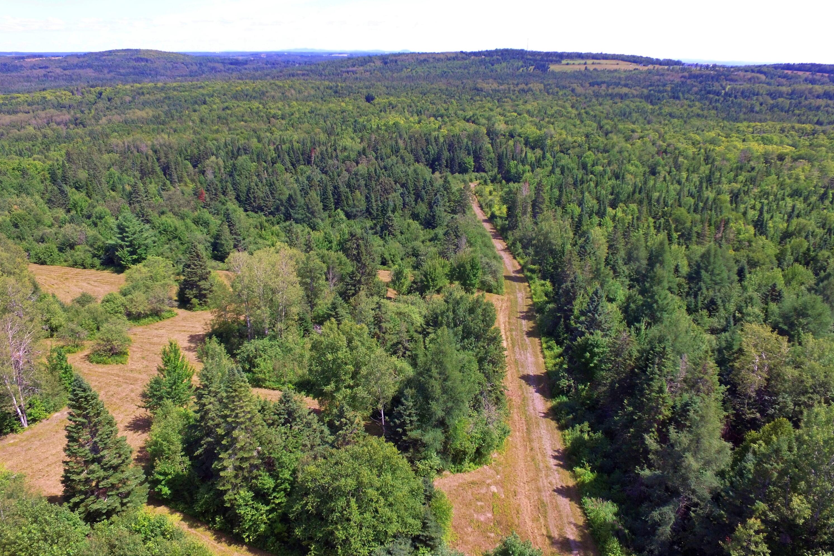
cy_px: 257
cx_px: 416
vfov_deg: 59.4
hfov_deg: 81.2
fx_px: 486
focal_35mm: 21
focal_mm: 3.61
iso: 100
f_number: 2.8
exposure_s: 1/518
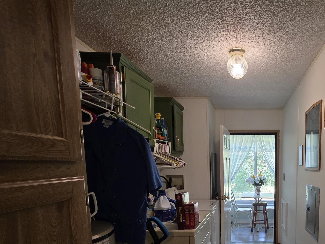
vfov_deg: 55.2
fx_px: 216
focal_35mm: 23
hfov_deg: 68.6
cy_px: 192
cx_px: 248
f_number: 1.9
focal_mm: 2.2
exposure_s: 1/120
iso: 200
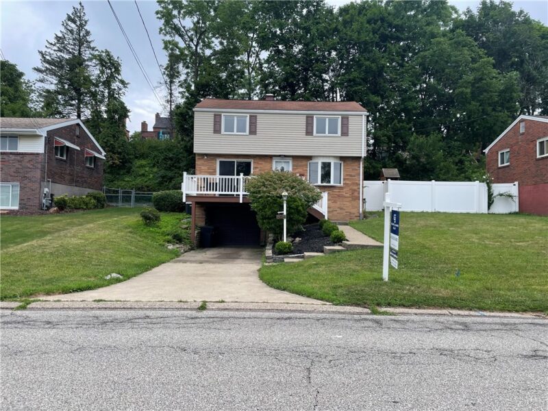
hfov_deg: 67.3
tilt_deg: +1.5
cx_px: 274
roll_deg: -0.5
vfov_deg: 53.1
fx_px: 412
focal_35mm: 26
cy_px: 206
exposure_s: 1/754
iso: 32
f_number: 1.6
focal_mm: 4.2
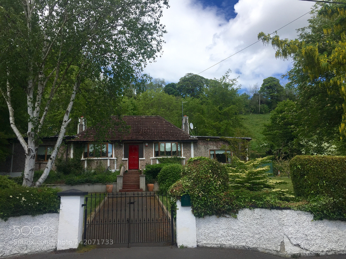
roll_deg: +1.0
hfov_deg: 61.7
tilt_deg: +11.4
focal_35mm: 29
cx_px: 173
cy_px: 130
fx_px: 290
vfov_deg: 48.2
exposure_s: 1/1721
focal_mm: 4.15
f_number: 2.2
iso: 32
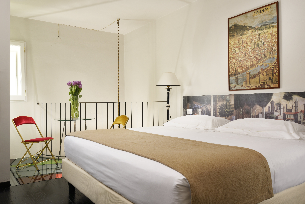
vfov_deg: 43.6
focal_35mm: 30
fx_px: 254
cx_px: 152
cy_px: 102
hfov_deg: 61.9
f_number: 13
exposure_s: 1/250
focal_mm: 30
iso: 200
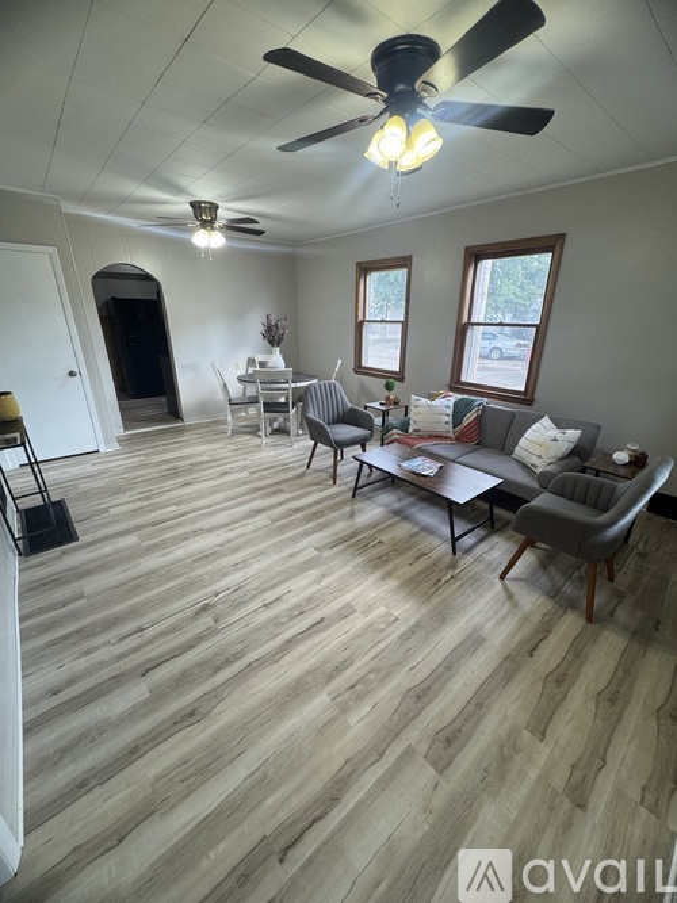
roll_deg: -0.3
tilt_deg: -20.8
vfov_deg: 102.1
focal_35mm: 14
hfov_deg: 85.7
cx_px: 338
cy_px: 452
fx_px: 365
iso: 125
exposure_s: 1/120
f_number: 2.2
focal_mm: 2.22
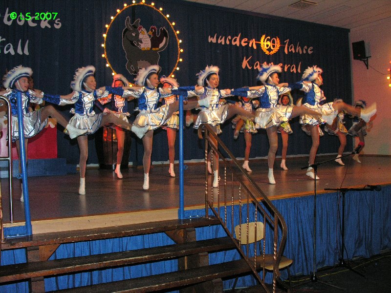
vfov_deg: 40.7
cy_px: 146
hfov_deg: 52.6
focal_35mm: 35
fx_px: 395
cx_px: 196
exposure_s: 1/60.1
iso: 200
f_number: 4
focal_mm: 8.9
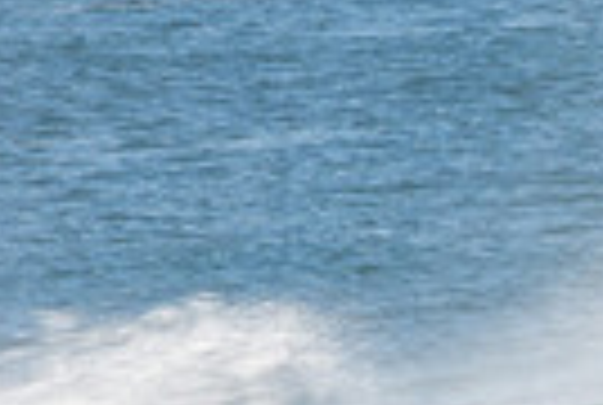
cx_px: 1215
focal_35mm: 3237
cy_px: 682
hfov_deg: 0.6
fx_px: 54340
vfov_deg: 0.4
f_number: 32
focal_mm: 500
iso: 100
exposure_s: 1/25
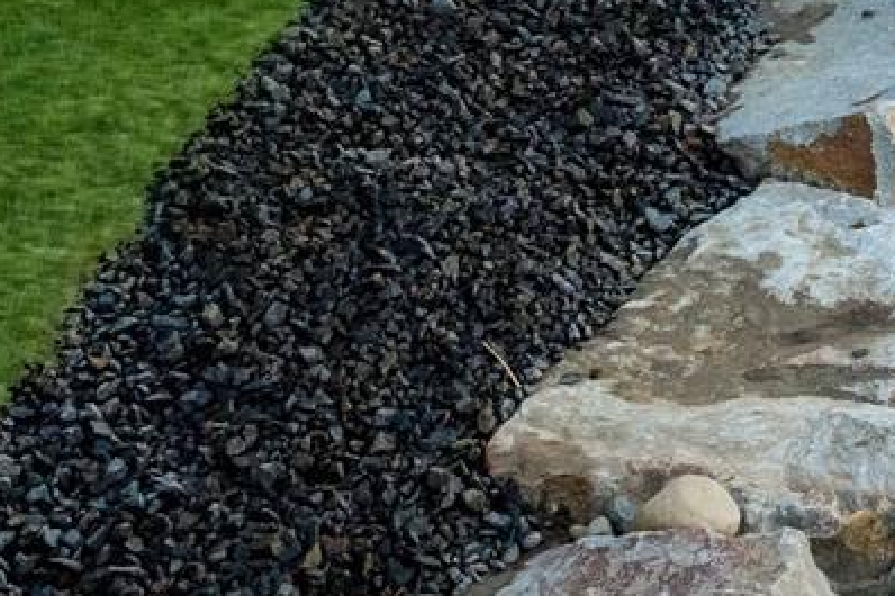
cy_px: -1073
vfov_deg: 10.1
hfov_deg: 16.9
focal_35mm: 108
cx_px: 1392
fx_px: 2684
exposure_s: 1/60
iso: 800
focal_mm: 14
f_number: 5.6
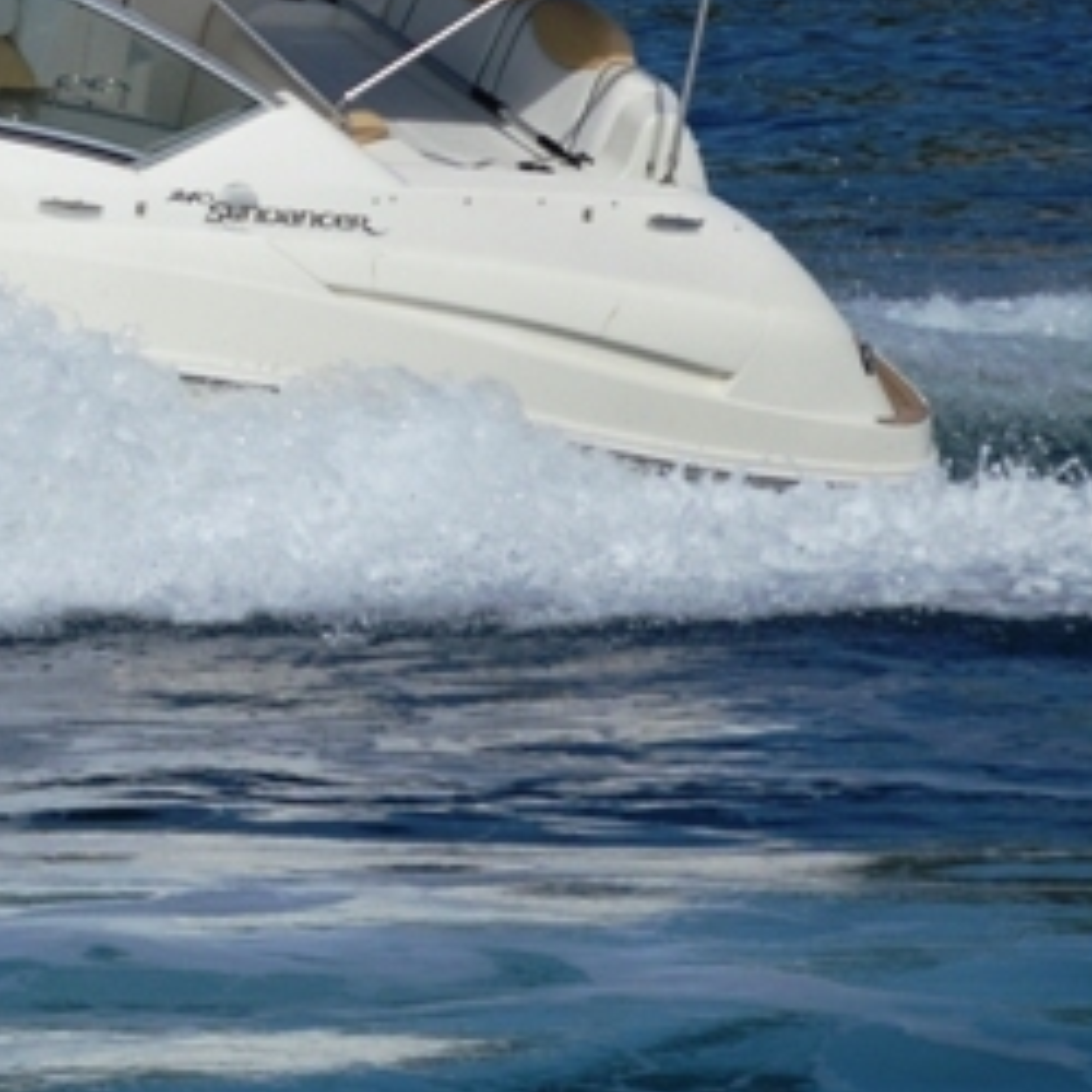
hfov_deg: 7.2
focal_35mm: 239
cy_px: -105
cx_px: -699
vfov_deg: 7.3
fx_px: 8530
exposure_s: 1/2500
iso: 110
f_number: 4.8
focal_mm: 52
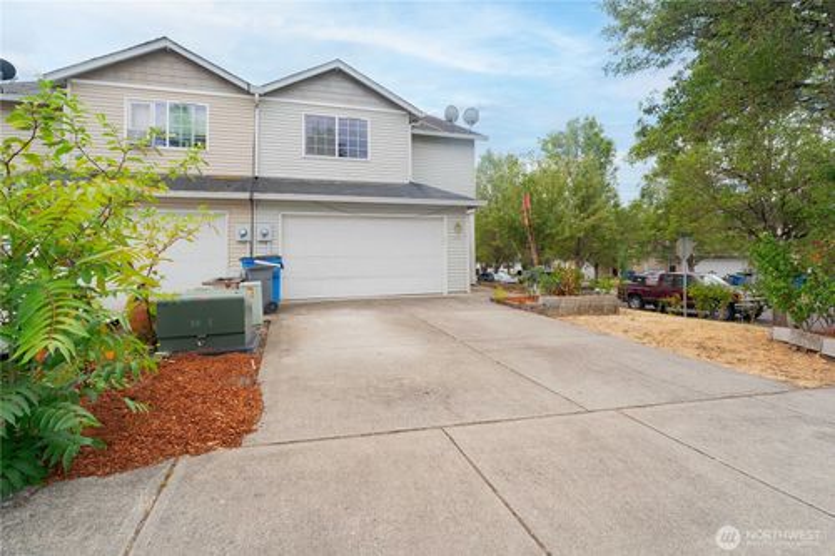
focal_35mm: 16
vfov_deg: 73.7
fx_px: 371
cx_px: 418
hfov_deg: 96.8
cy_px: 278
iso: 320
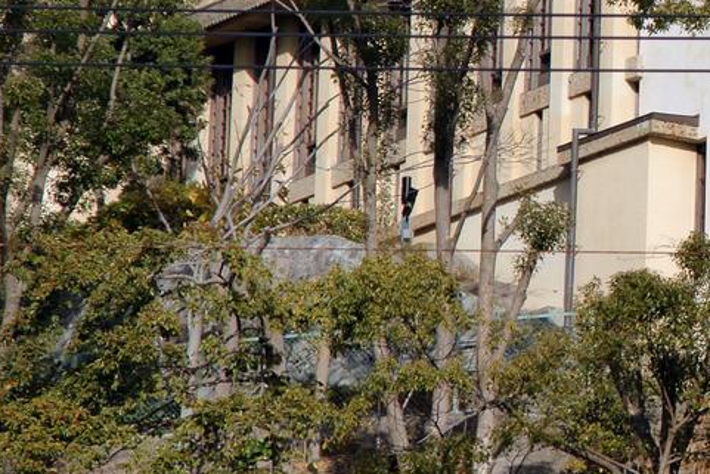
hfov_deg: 5.7
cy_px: 37
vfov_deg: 3.8
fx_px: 7082
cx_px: 1048
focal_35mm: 359
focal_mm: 80
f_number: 7.1
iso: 200
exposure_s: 1/500
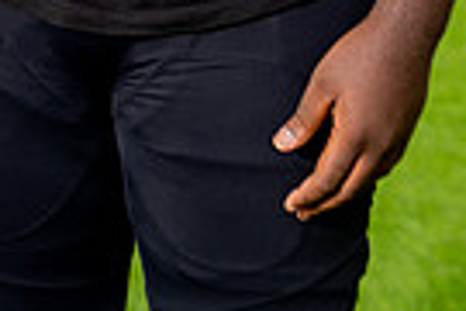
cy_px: -408
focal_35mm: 213
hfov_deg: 9.7
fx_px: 2757
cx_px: 155
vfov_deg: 6.2
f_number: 4
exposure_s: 1/250
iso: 200
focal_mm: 64
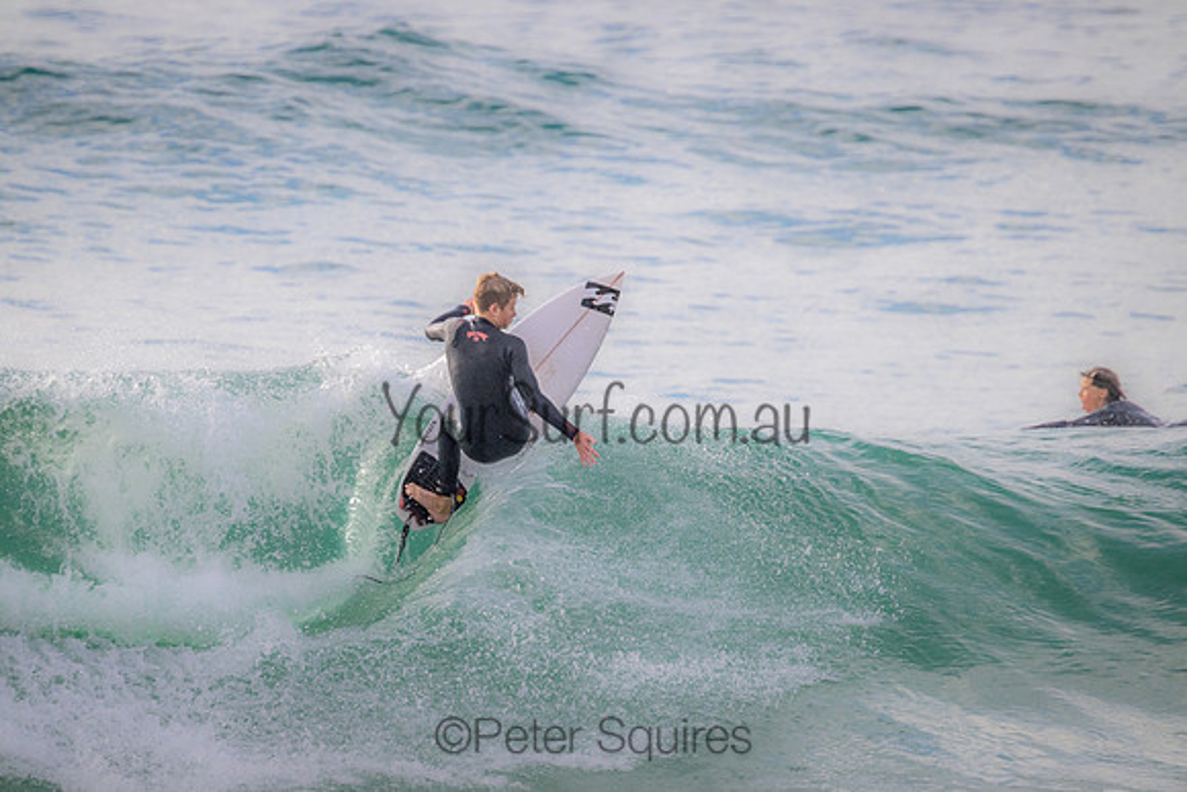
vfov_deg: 1.9
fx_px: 23744
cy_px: 396
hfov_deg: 2.9
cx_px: 594
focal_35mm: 720
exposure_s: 1/1600
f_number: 11
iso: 2000
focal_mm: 720
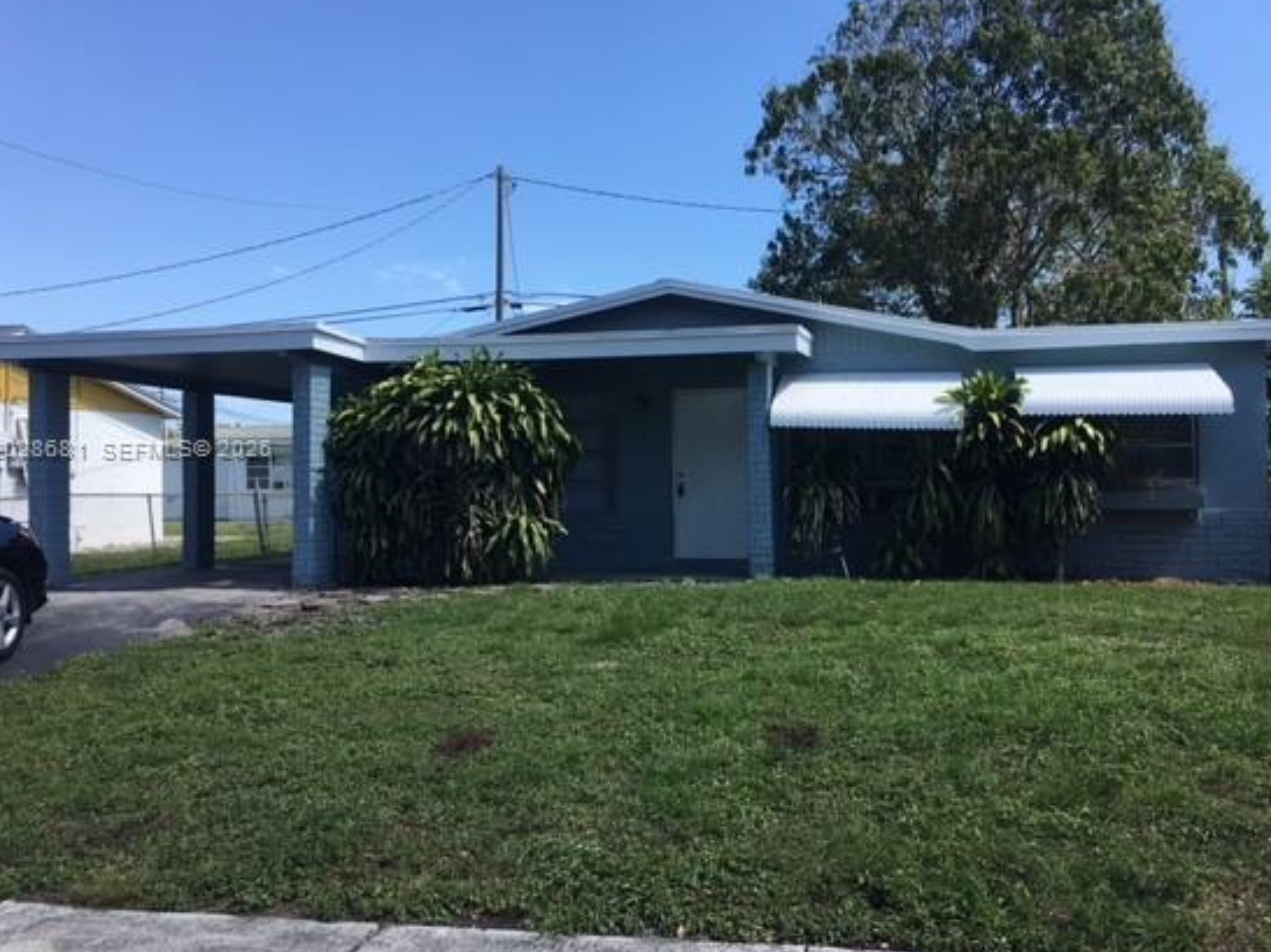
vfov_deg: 41.7
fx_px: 1248
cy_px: 449
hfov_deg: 53.9
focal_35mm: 34
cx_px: 698
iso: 25
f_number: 2.2
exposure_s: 1/1040
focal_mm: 4.15
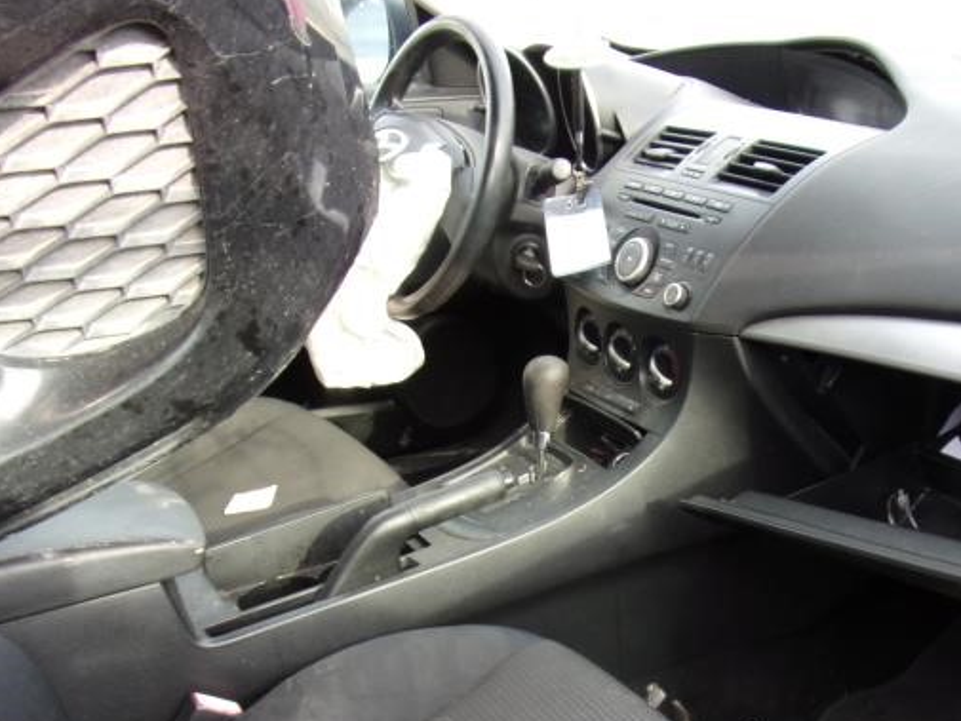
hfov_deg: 47.9
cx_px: 662
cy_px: 555
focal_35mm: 38
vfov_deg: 36.7
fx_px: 1055
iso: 80
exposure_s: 1/50
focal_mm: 4.3
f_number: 3.3
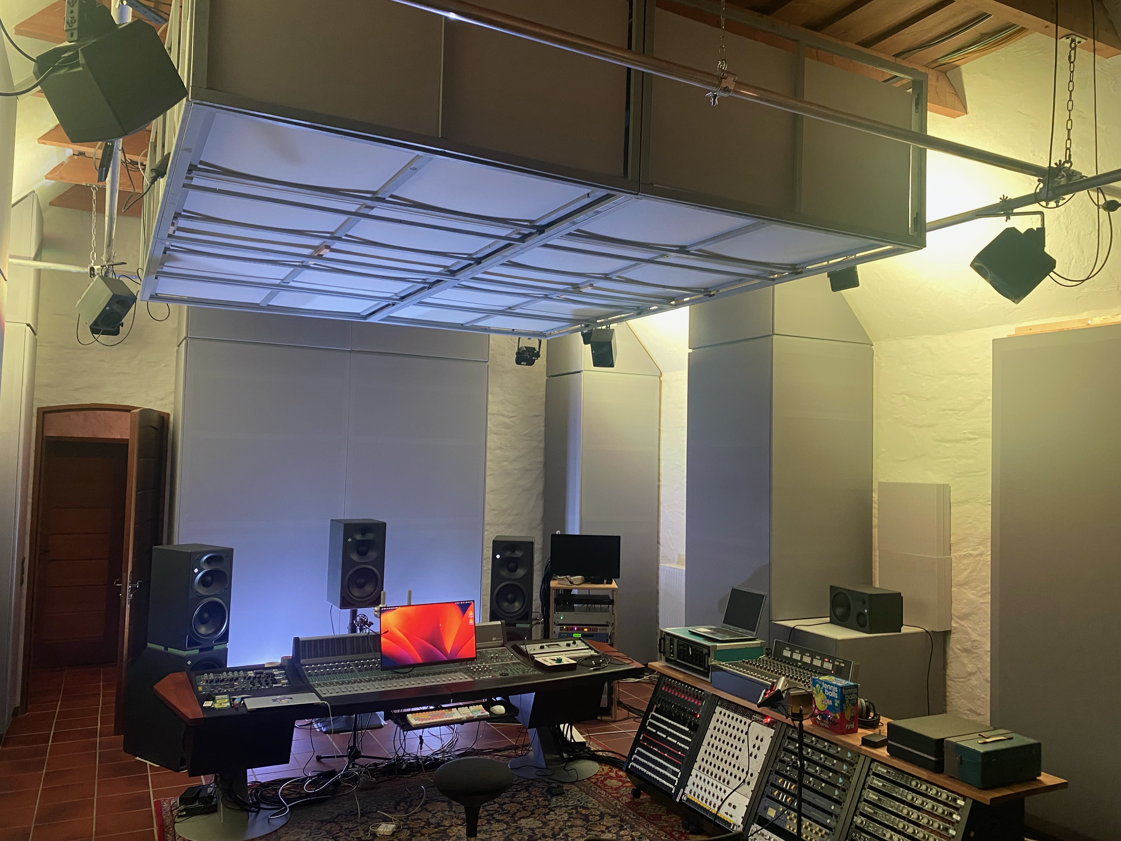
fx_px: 842
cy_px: 420
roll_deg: -0.3
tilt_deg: +2.3
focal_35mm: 26
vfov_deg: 53.1
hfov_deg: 67.3
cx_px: 560
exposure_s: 1/50
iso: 250
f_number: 1.8
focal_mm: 4.25
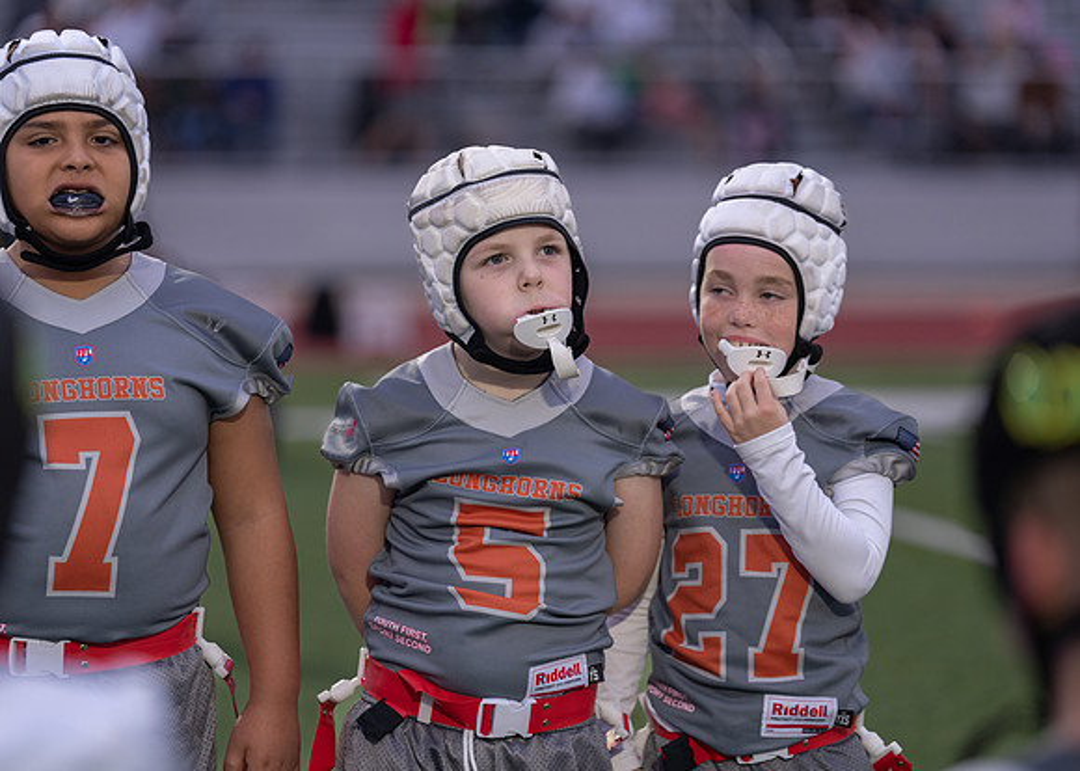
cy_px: 386
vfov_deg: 8.9
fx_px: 4948
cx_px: 540
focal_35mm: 161
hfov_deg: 12.5
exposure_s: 1/320
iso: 500
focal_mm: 154
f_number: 2.8
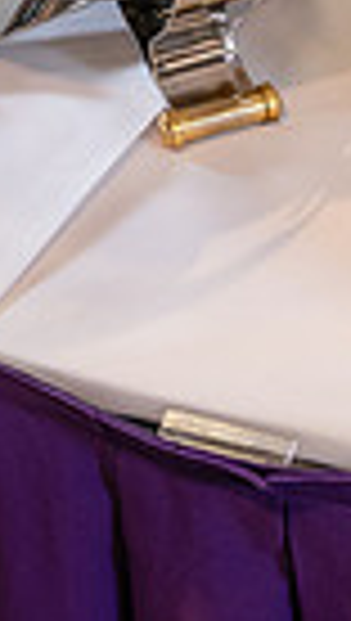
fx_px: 2753
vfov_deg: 12.5
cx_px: -14
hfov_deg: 7.3
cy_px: -142
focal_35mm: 167
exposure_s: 1/80
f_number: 5
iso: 640
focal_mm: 38
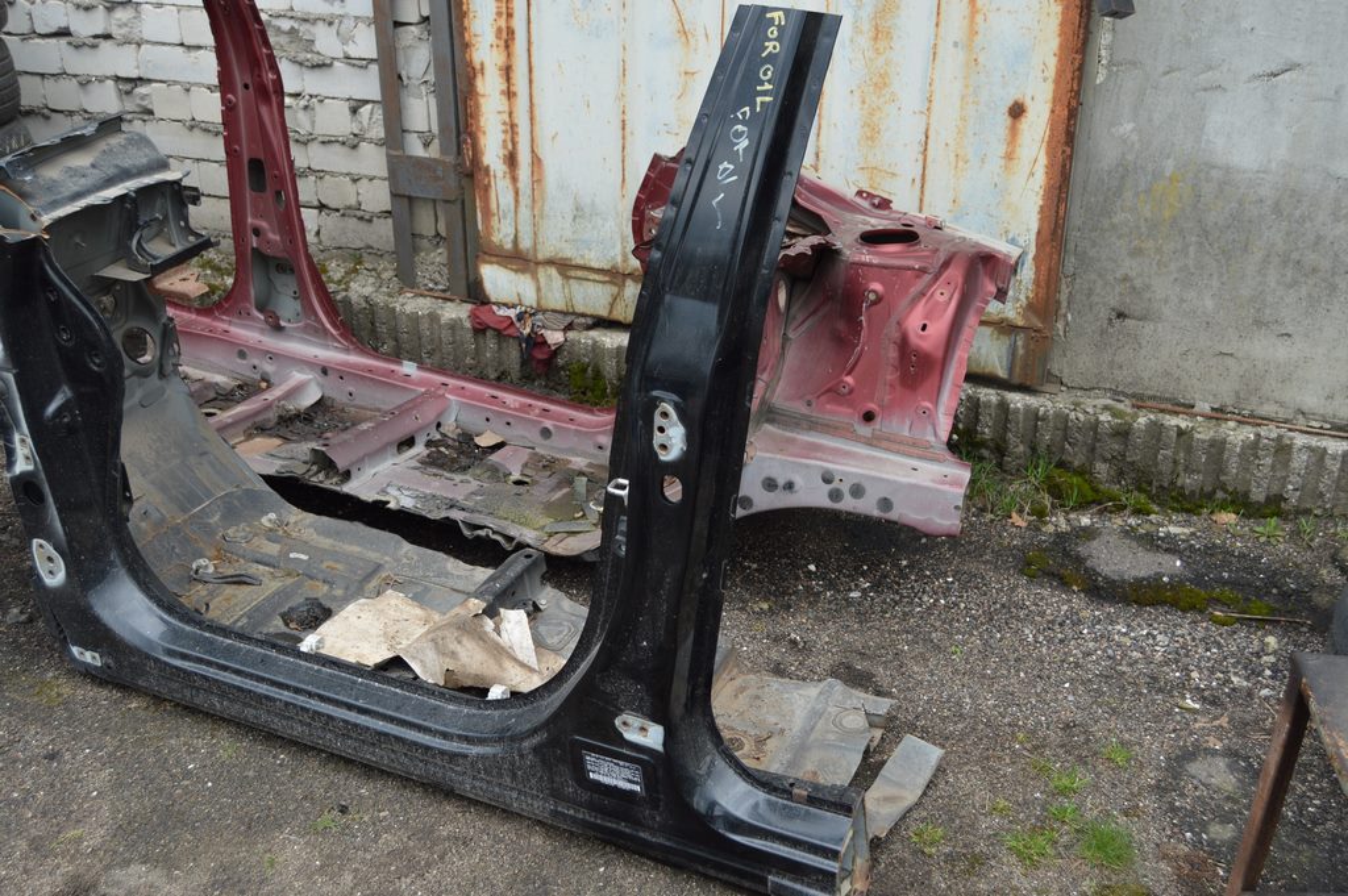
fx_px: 1347
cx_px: 674
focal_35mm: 36
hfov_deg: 53.2
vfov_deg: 36.8
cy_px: 448
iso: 220
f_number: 5.6
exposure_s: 1/125
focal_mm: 24
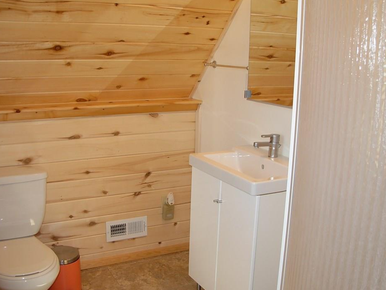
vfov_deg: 34.4
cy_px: 151
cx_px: 188
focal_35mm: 42
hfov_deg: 44.8
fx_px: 468
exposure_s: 1/36.9
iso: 79
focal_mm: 6.3
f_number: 2.9
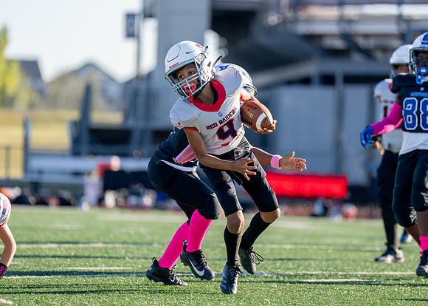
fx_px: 3856
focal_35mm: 317
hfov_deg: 6.4
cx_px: 232
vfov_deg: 4.5
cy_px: 146
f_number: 2.8
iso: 160
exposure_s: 1/2000
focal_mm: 200
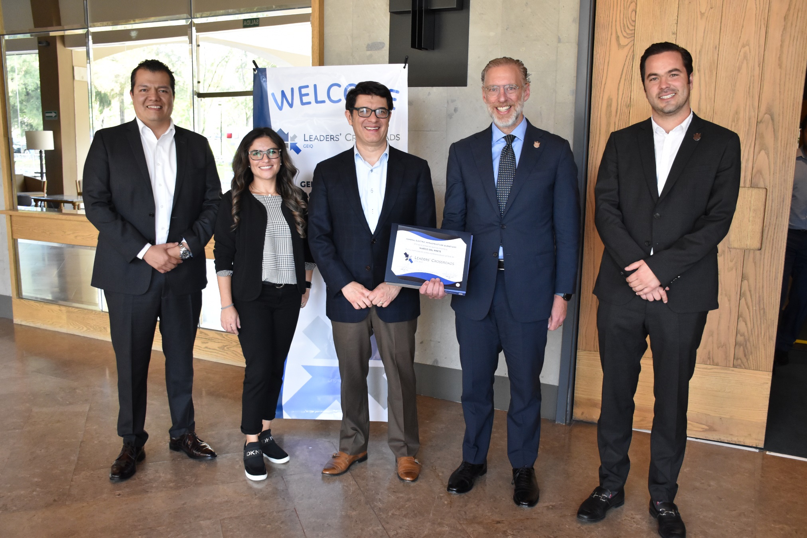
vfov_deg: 40.0
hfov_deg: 57.2
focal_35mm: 33
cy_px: 269
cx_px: 404
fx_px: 740
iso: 1600
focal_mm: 22
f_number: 3.5
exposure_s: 1/200
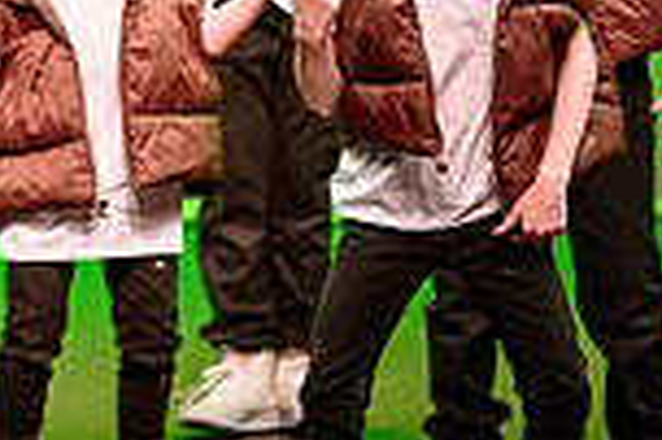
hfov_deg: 3.3
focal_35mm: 634
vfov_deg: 2.2
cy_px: 68
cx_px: -35
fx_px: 11646
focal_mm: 160
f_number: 2.8
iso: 1250
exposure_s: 1/320
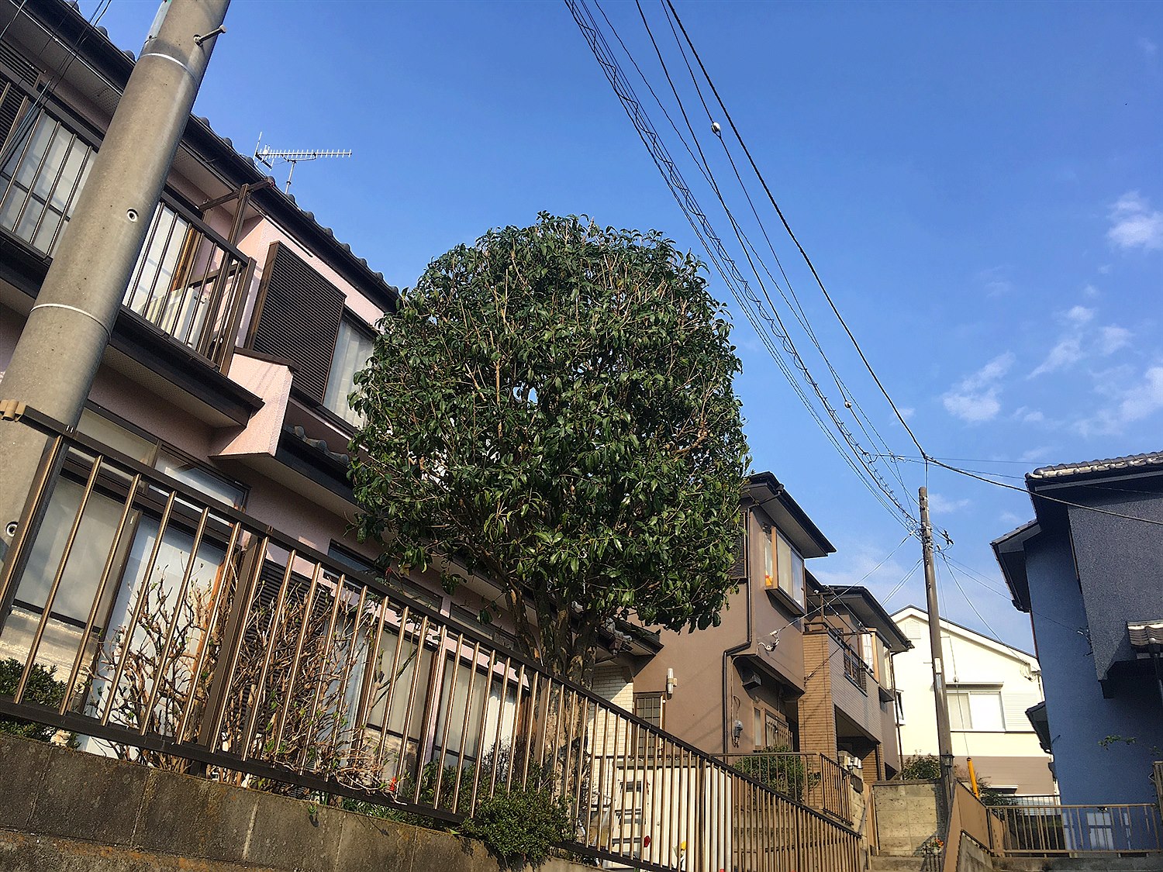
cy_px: 436
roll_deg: -2.7
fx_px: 974
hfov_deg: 61.7
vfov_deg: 48.2
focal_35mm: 29
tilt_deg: +25.5
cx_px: 582
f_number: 2.2
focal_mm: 4.15
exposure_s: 1/894
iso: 25
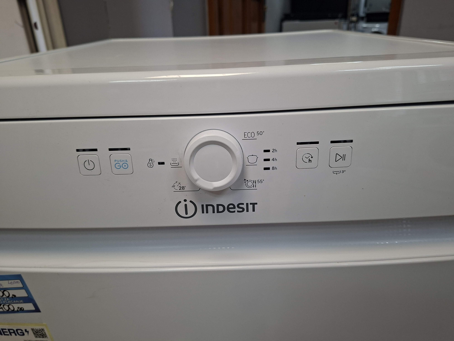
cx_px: 227
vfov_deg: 58.9
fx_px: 302
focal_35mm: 23
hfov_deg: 73.9
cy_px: 170
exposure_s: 1/100
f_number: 1.8
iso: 200
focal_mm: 5.54
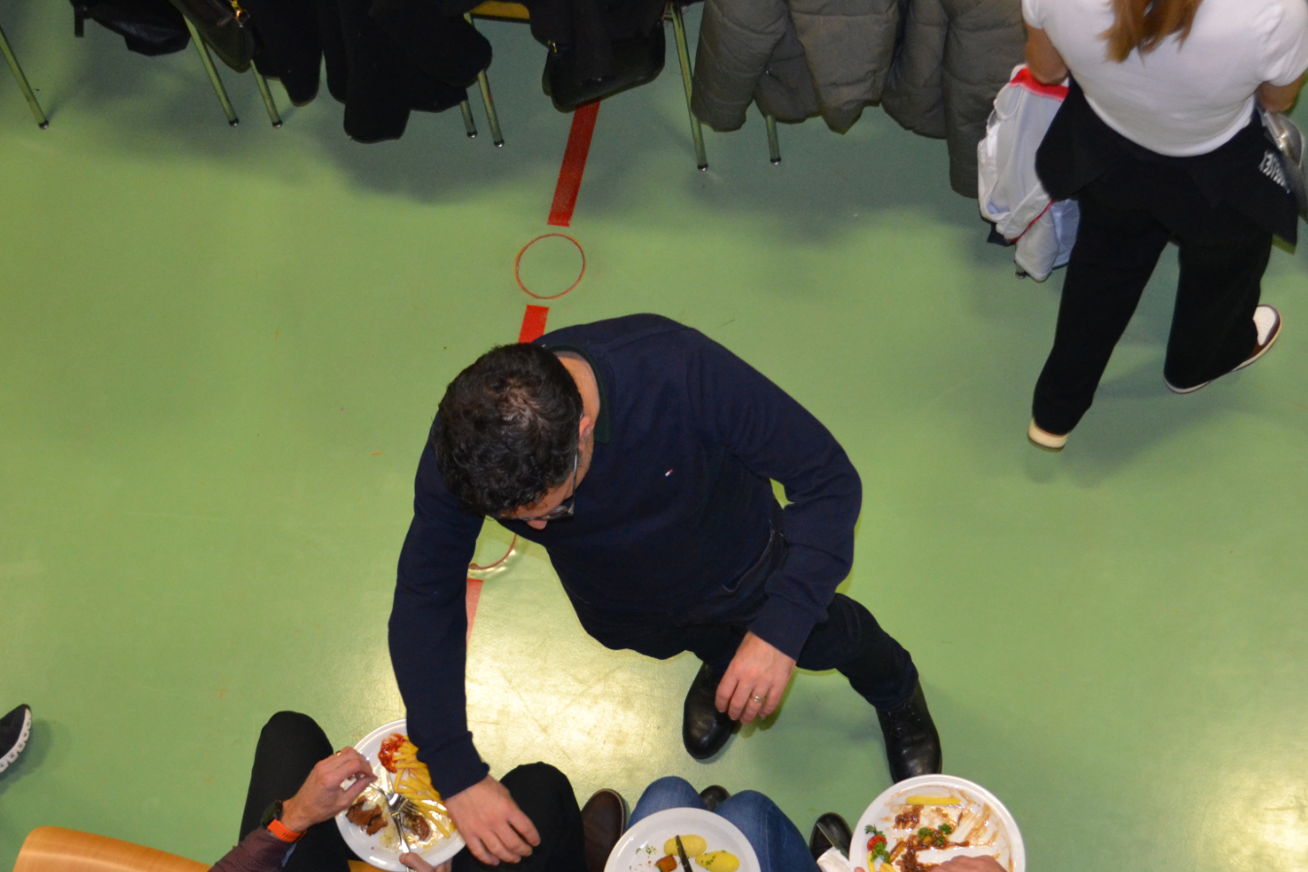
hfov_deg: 31.4
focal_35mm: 64
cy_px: 654
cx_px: 727
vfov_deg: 21.1
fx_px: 2325
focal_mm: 28
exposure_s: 1/60
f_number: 4.5
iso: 1250
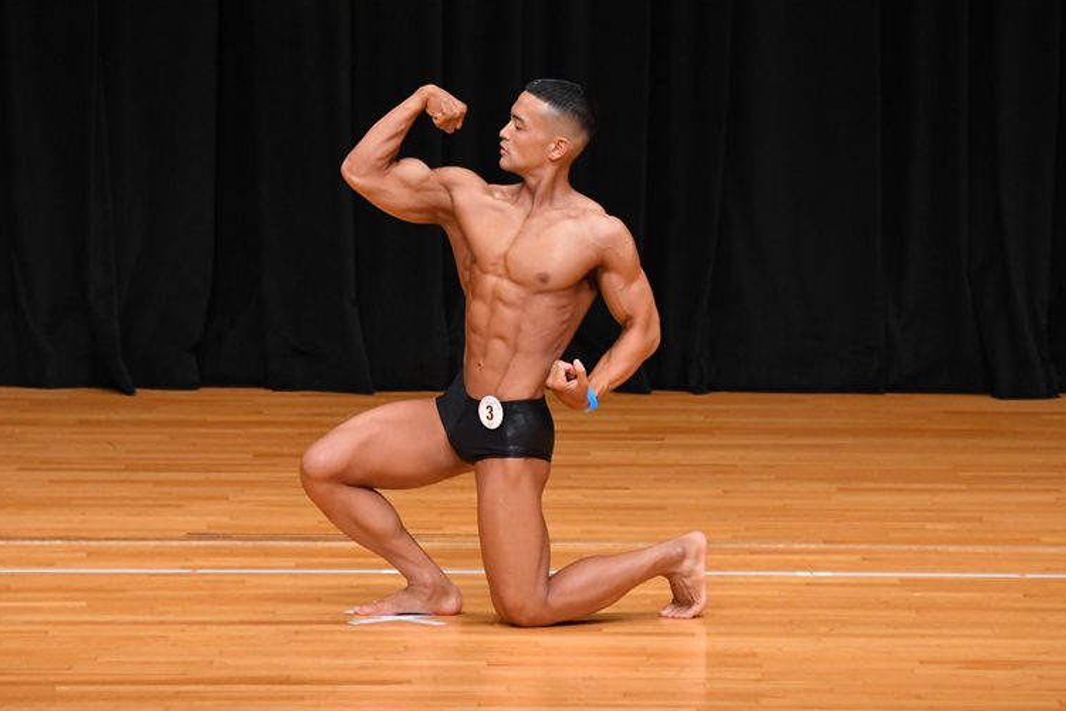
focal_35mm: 325
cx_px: 524
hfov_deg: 6.3
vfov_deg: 4.2
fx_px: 9625
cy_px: 363
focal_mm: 210
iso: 3200
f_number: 5.6
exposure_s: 1/400
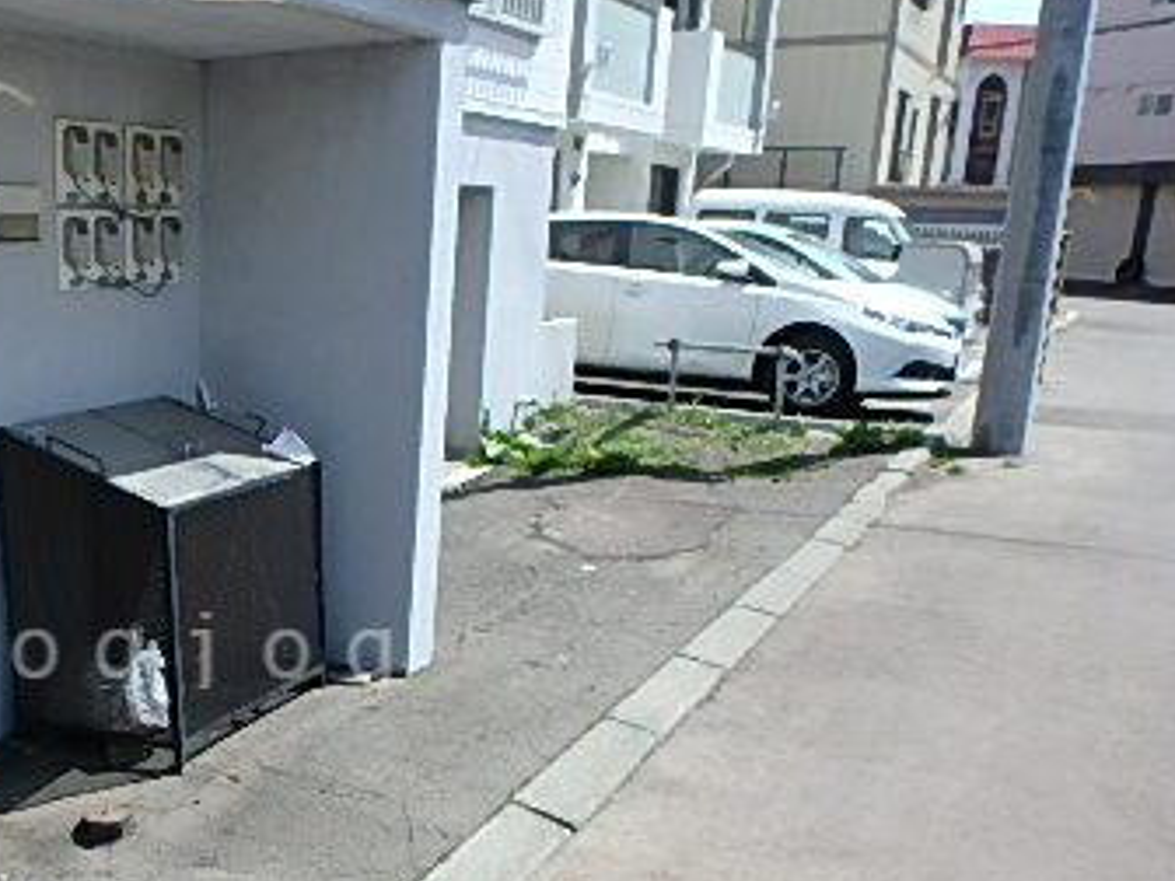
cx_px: 171
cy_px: 647
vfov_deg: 35.3
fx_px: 1358
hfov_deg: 43.7
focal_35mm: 40
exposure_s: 1/800
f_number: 3.5
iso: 125
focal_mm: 3.7
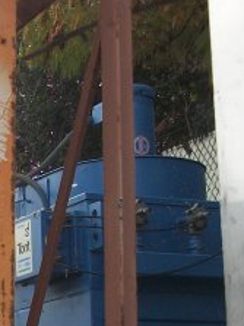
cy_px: 348
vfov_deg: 13.2
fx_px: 1383
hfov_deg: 9.9
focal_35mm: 147
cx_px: -51
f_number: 2.9
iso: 90
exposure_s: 1/500
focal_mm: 5.7
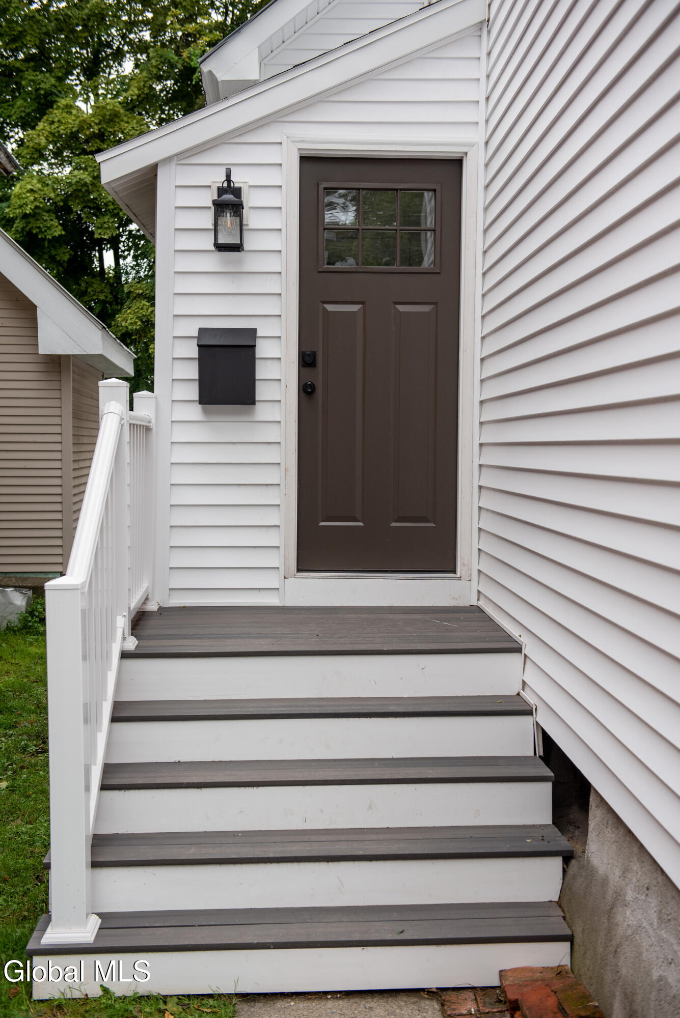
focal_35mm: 44
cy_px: 509
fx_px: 1245
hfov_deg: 30.5
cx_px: 340
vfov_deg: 44.5
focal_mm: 44
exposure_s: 1/640
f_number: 4.5
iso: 400
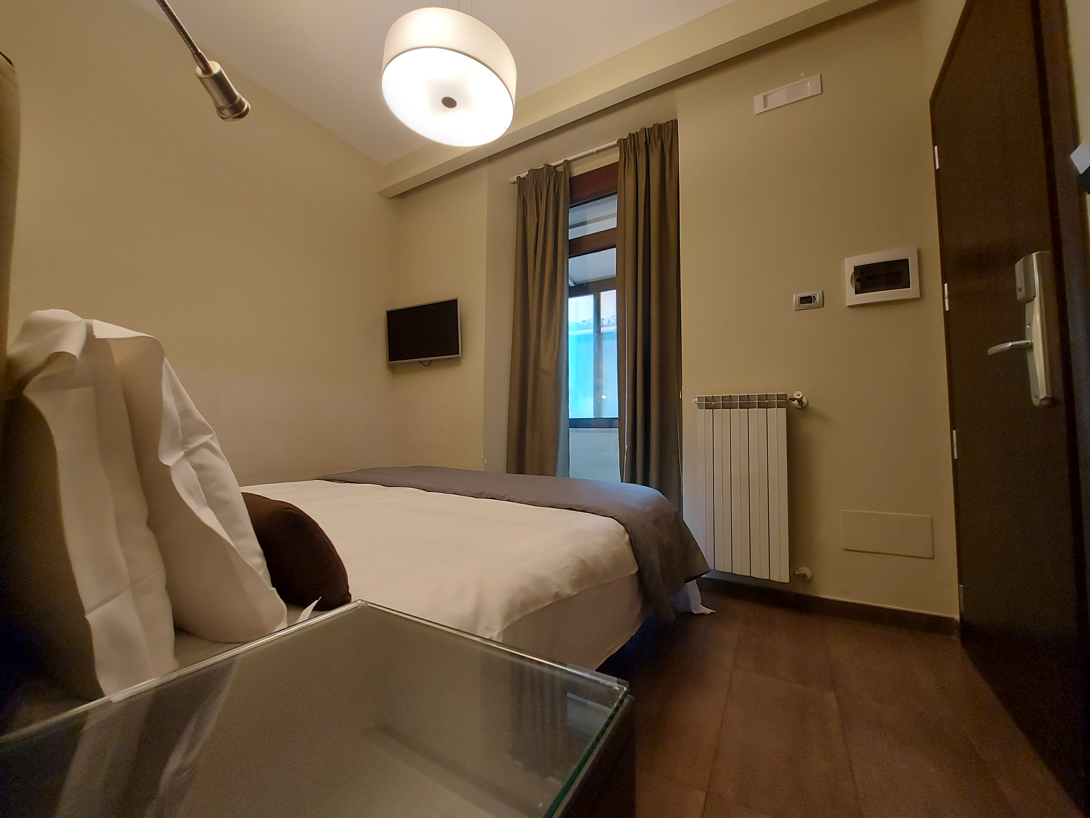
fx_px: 409
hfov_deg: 106.2
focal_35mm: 13
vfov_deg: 89.9
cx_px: 545
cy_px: 409
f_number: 2.2
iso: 200
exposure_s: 1/50
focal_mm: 1.74
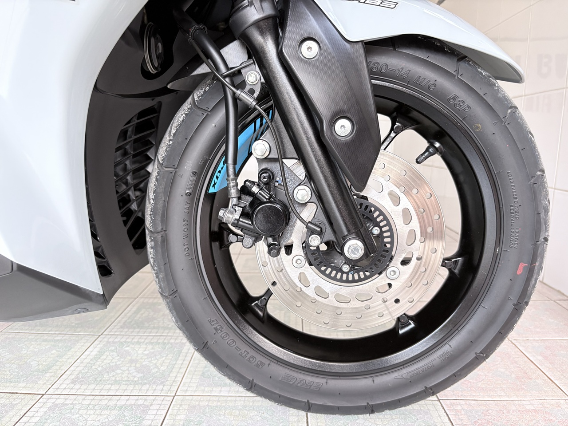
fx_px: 427
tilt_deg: -9.8
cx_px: 284
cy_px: 213
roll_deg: -0.2
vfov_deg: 53.1
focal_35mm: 26
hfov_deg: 67.3
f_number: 1.6
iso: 200
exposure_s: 1/60
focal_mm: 5.96
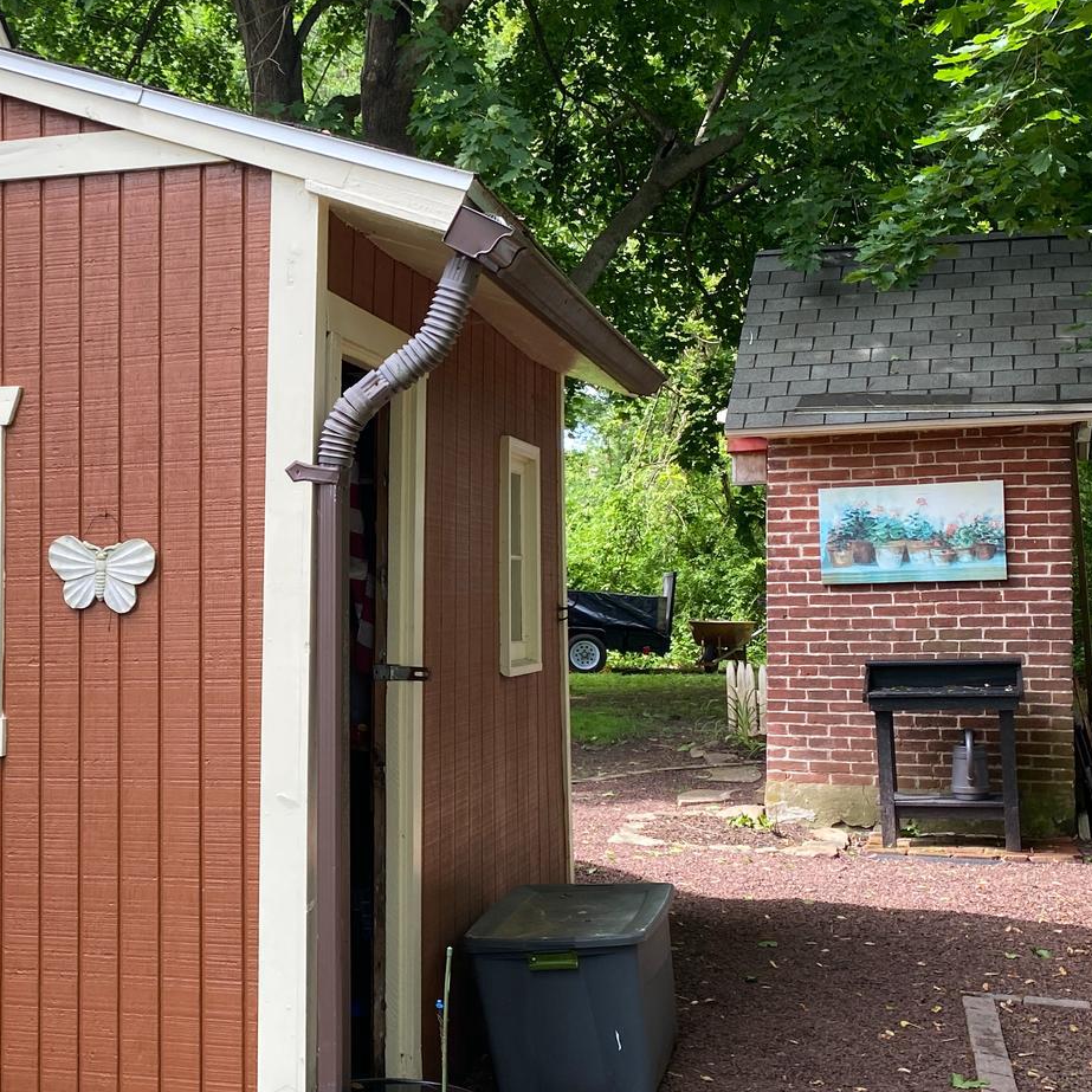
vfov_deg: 33.4
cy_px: 581
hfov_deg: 32.3
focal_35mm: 51
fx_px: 1820
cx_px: 189
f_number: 1.8
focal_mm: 4.25
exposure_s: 1/162
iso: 32
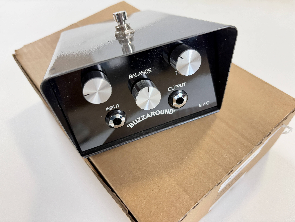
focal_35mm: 26
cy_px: 111
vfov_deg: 53.1
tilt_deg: -49.7
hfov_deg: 67.3
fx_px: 222
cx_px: 148
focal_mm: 5.96
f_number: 1.6
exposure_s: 1/50
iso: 500
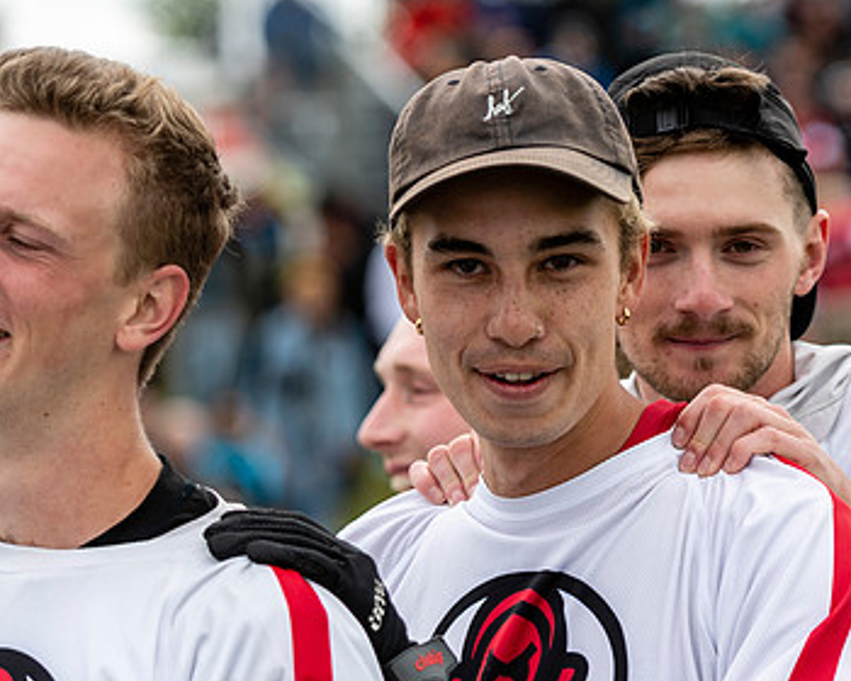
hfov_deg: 7.9
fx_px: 6171
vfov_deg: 6.3
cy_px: 356
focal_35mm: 245
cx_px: 467
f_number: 2.8
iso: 100
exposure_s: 1/1250
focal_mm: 105
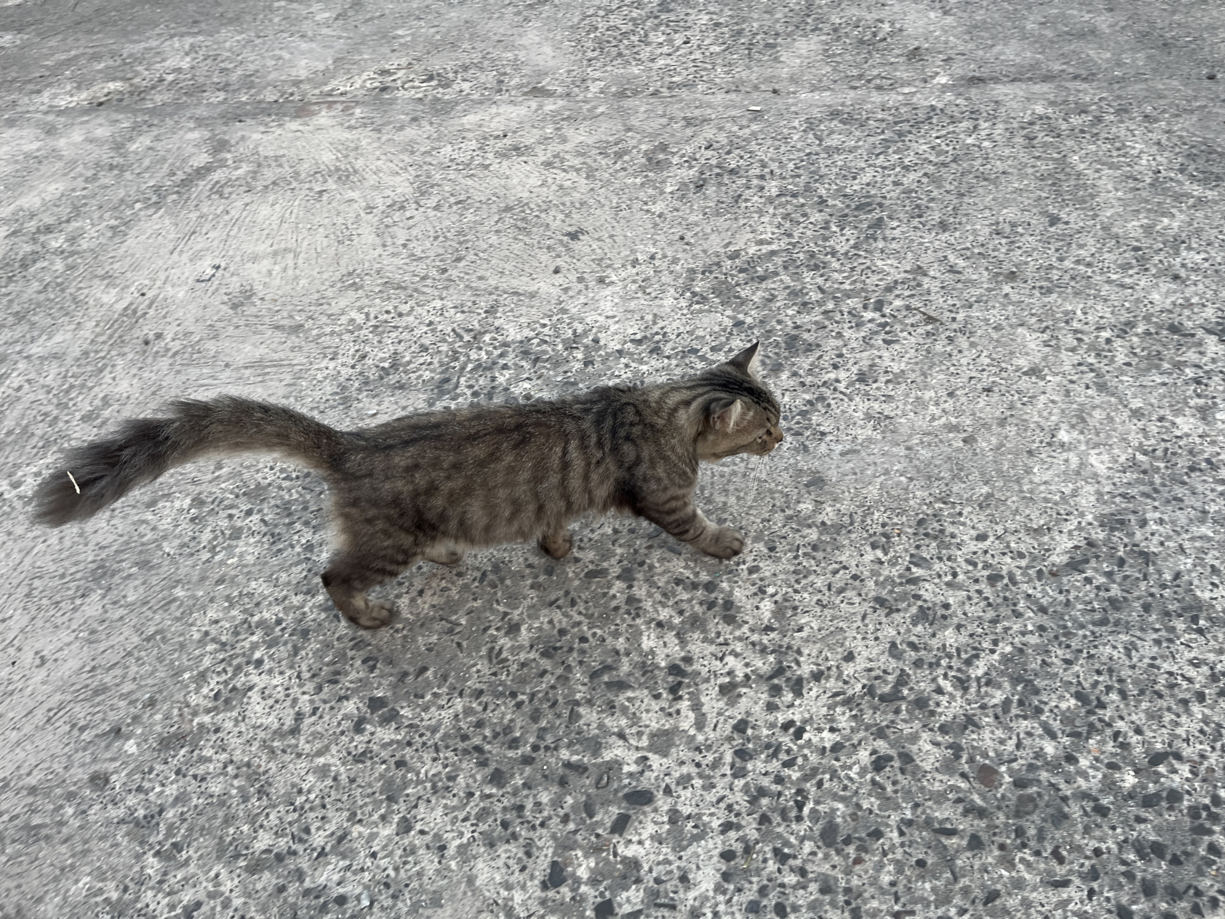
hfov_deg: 67.3
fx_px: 920
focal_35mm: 26
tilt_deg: -46.5
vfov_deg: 53.1
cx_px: 612
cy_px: 460
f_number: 1.6
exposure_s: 1/121
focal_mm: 5.1
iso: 50
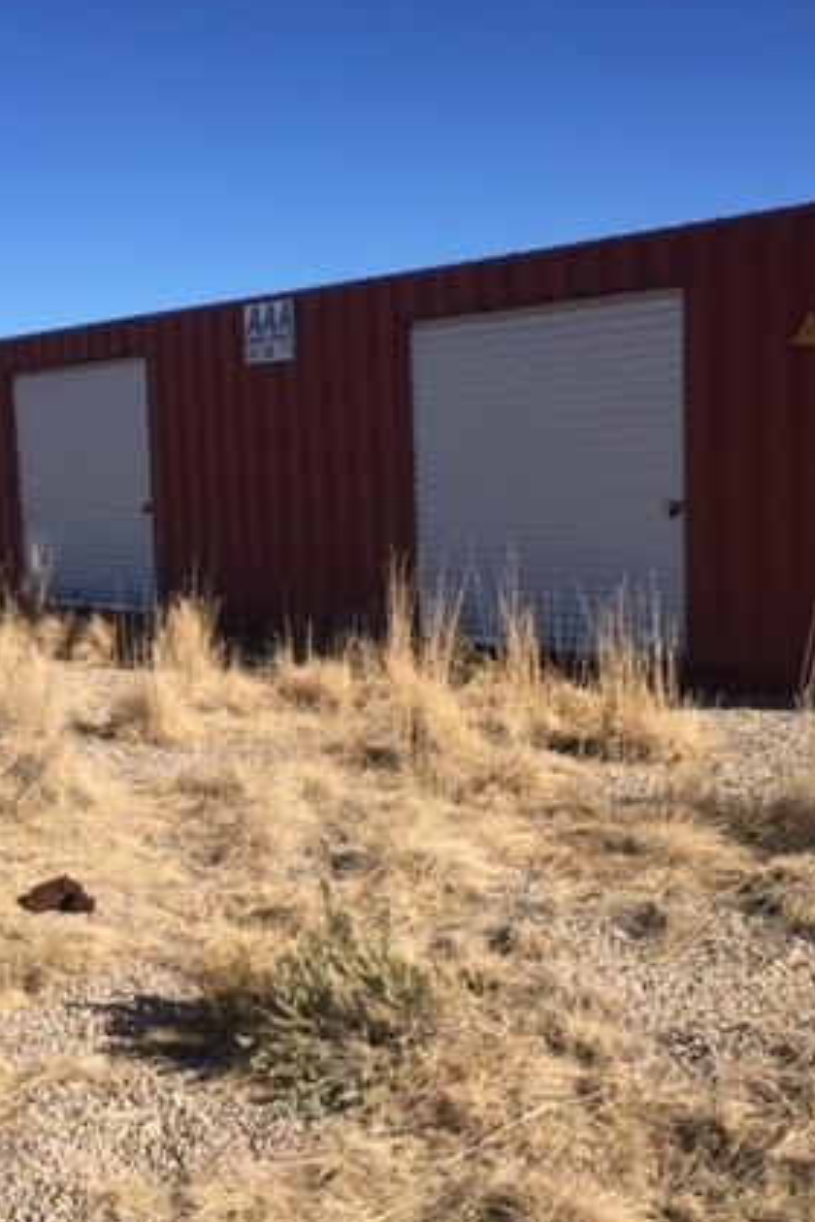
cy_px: 637
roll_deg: +0.7
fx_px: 1562
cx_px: 274
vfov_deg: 42.7
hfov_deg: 29.1
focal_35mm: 46
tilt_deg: -5.4
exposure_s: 1/1980
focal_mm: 4.15
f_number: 2.2
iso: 32
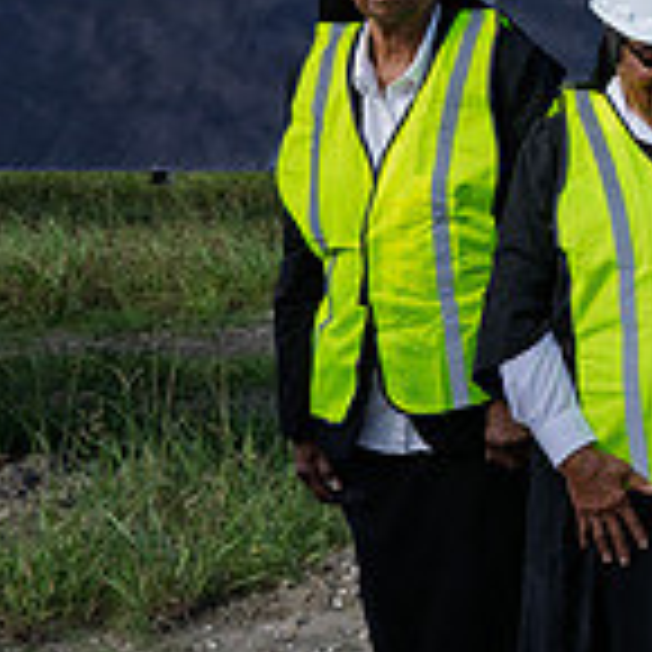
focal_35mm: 104
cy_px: 180
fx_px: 2216
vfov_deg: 16.7
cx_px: 1070
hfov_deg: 15.1
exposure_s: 1/500
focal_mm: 28
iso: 200
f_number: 8
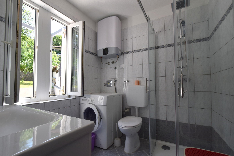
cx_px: 117
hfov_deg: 100.4
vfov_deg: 77.3
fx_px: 97
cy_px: 78
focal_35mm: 15
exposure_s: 1/250
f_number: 8
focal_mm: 10
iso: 400
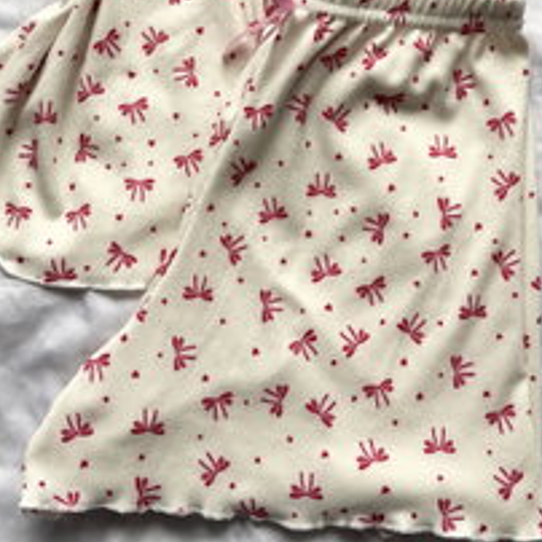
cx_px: 268
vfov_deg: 29.9
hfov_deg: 30.6
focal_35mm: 56
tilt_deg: -84.7
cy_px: 119
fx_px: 992
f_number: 1.78
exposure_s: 1/391
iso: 80
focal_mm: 6.76
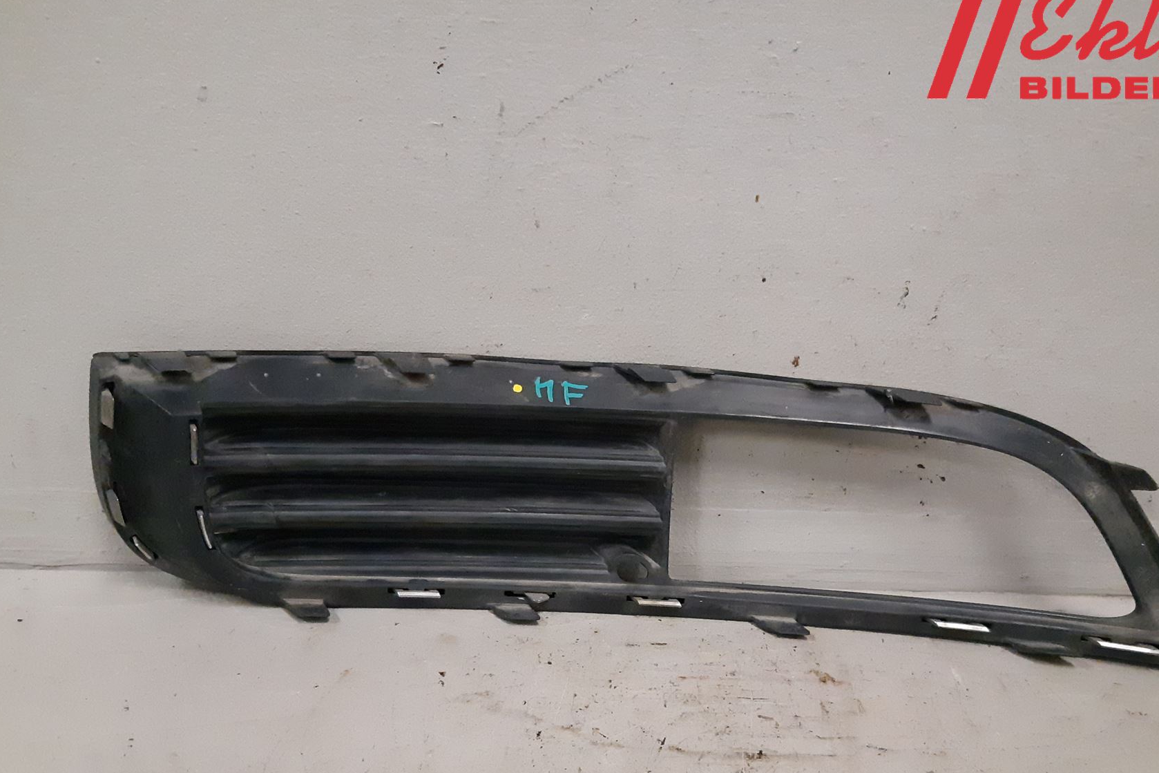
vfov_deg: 39.5
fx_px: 1062
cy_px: 513
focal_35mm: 33
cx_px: 644
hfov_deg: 57.1
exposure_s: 1/248
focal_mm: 3.93
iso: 800
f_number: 1.7
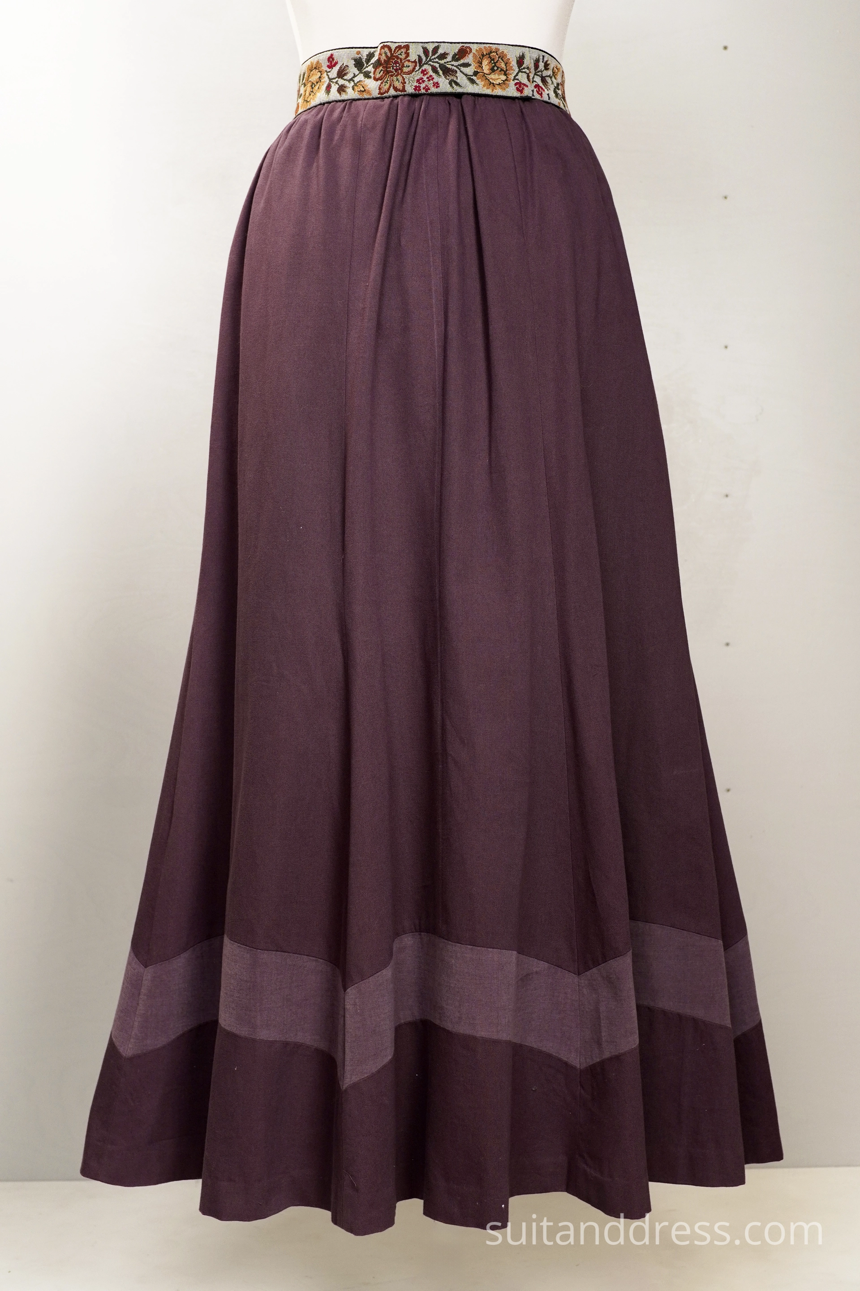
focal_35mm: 48
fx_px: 1720
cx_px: 430
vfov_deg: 41.1
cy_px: 646
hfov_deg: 28.1
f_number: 4
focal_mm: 32
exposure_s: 1/80
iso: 400
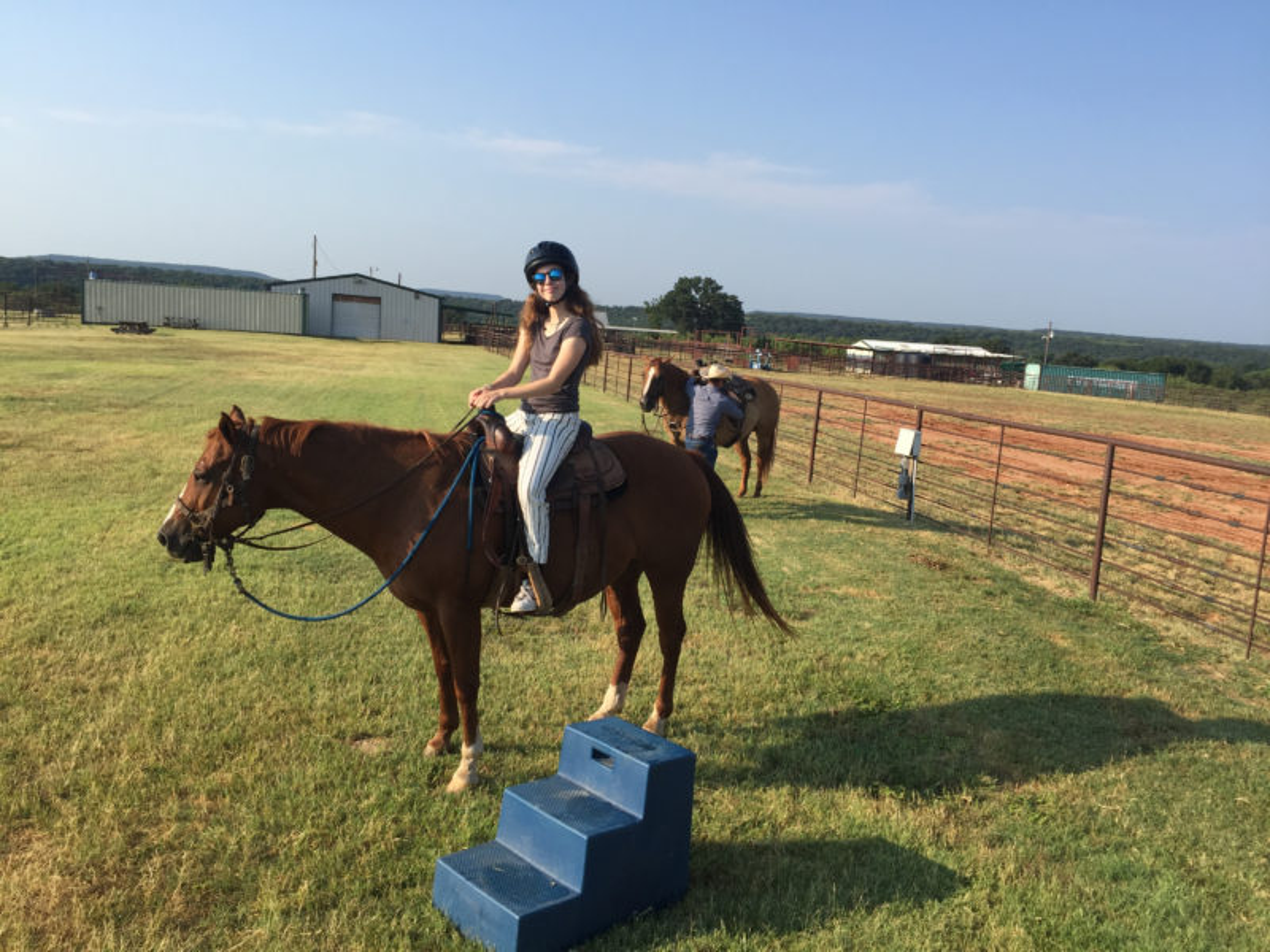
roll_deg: -5.6
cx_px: 635
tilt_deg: -7.0
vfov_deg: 48.2
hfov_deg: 61.7
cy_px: 476
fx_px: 1064
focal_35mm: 29
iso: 32
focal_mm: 4.15
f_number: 2.2
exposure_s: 1/1582
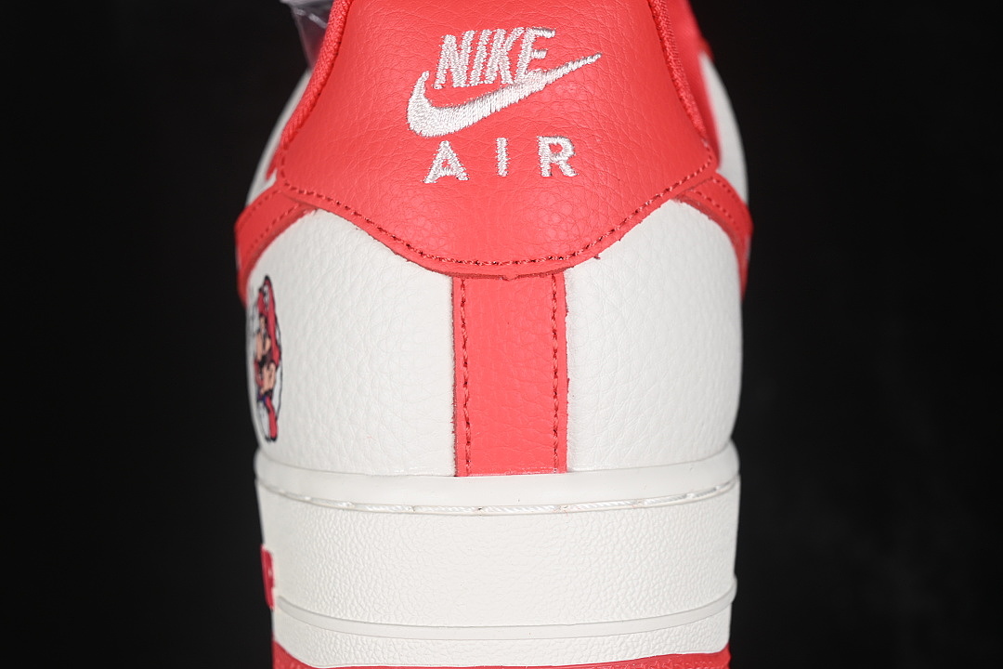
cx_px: 502
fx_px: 2089
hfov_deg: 27.0
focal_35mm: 75
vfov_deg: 18.2
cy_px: 334
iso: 160
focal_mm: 50
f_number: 7.1
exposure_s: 1/80
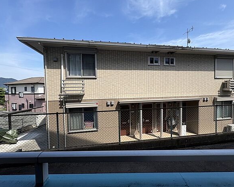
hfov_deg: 96.8
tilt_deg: -1.1
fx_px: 104
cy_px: 93
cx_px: 118
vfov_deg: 84.0
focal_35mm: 15
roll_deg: +2.2
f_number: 2.2
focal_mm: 2.22
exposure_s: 1/1236
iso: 40
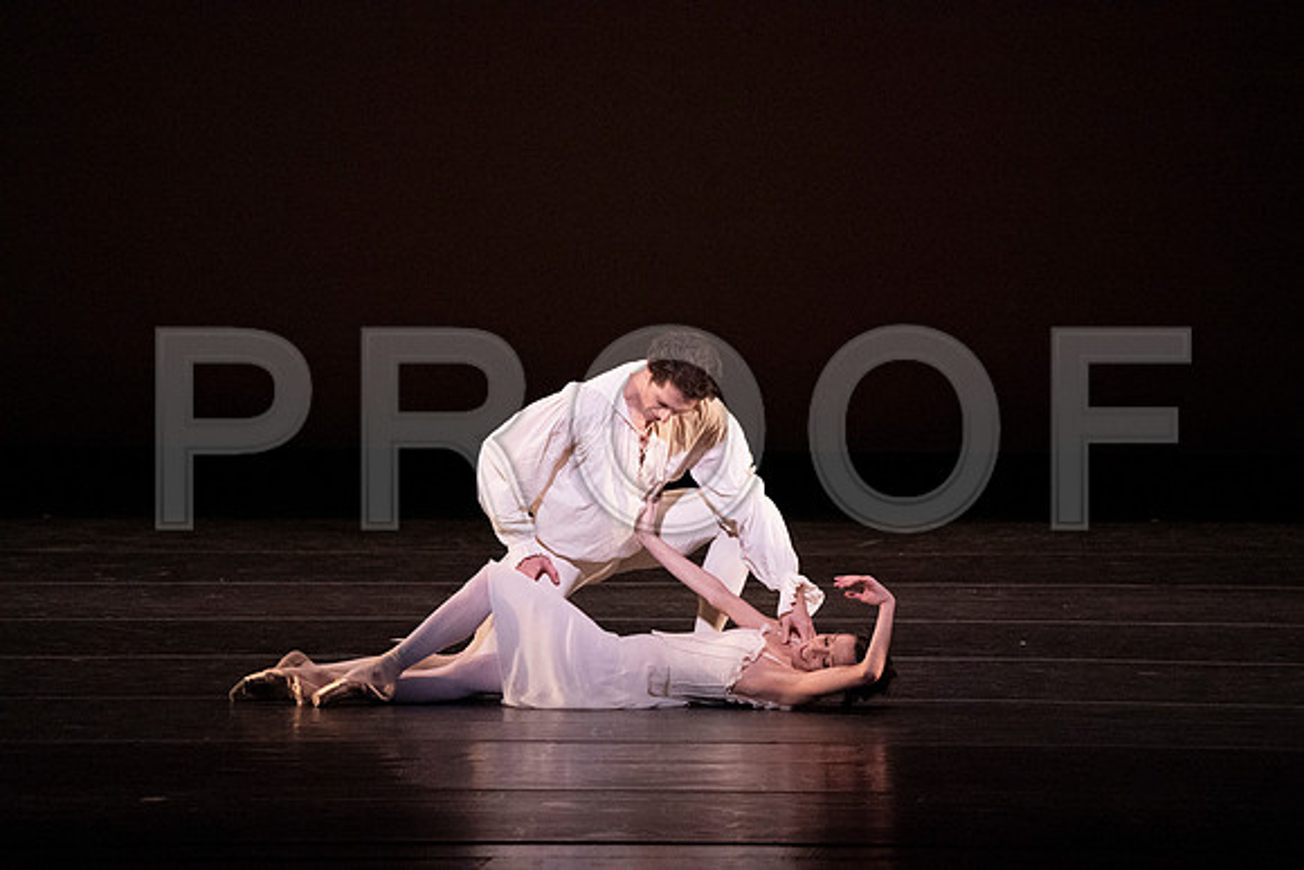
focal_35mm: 376
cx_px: 652
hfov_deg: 5.5
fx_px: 13622
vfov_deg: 3.7
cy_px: 435
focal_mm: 376
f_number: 5.6
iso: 20000
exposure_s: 1/400
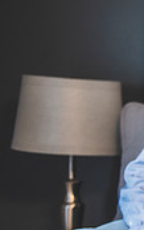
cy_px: 171
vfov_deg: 14.5
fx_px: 903
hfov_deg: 8.0
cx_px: 418
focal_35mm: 144
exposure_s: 1/125
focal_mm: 38
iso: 800
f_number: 2.8
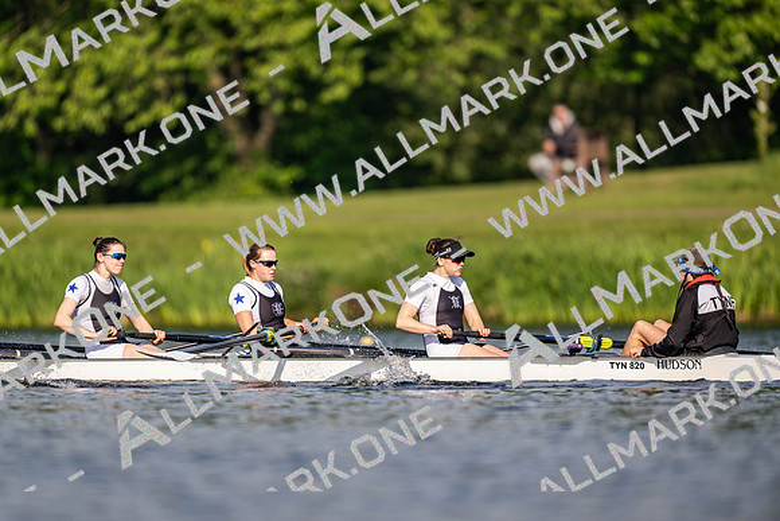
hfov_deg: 3.4
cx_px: 390
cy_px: 260
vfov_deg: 2.3
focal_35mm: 600
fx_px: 13002
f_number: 4
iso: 250
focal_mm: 600
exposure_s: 1/2500
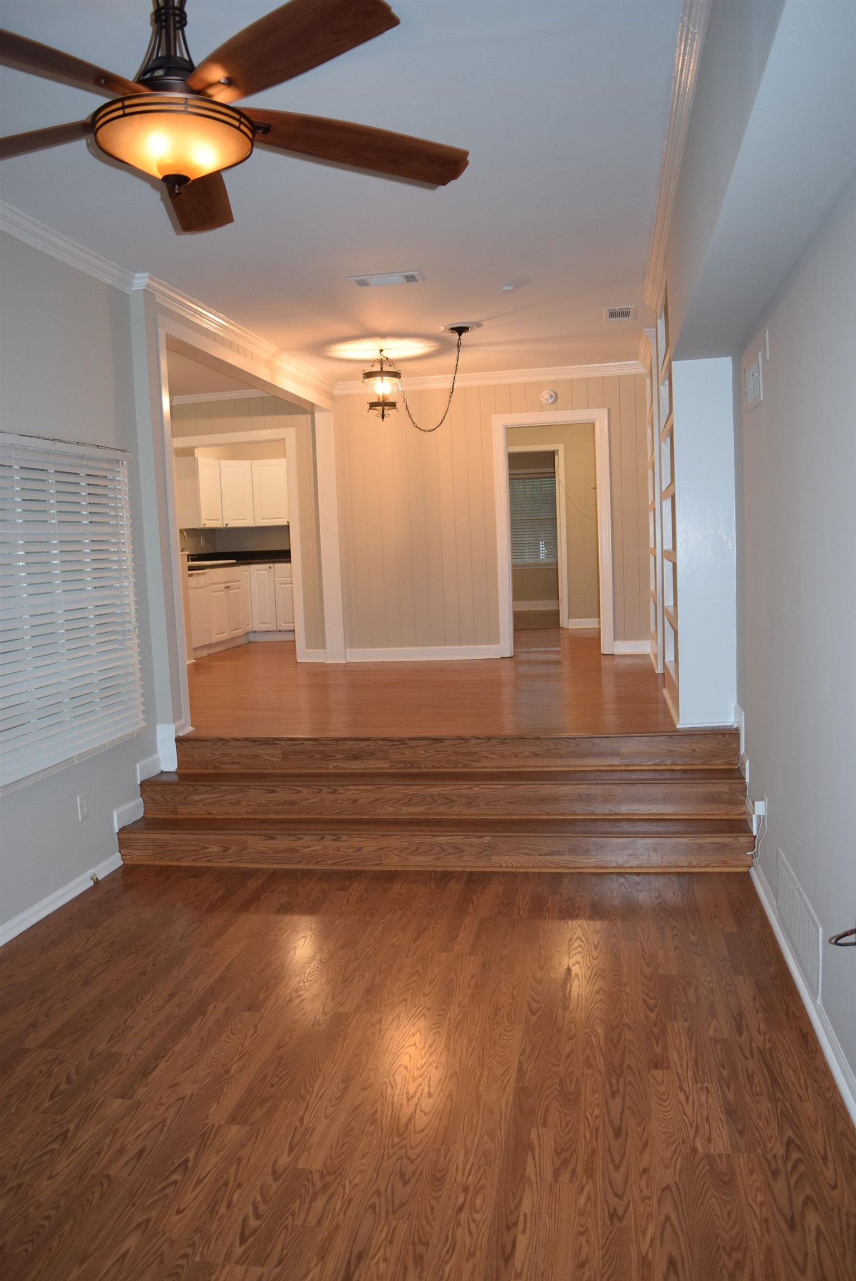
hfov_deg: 48.0
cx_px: 428
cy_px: 640
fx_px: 961
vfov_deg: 67.3
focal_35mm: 27
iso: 800
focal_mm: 18
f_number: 3.5
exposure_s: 1/60
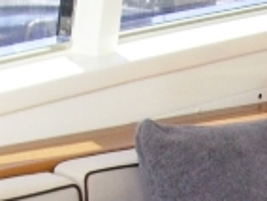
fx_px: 1321
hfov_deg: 11.3
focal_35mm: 171
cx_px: 327
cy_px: 254
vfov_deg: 8.6
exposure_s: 1/80
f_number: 2.7
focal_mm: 6.2
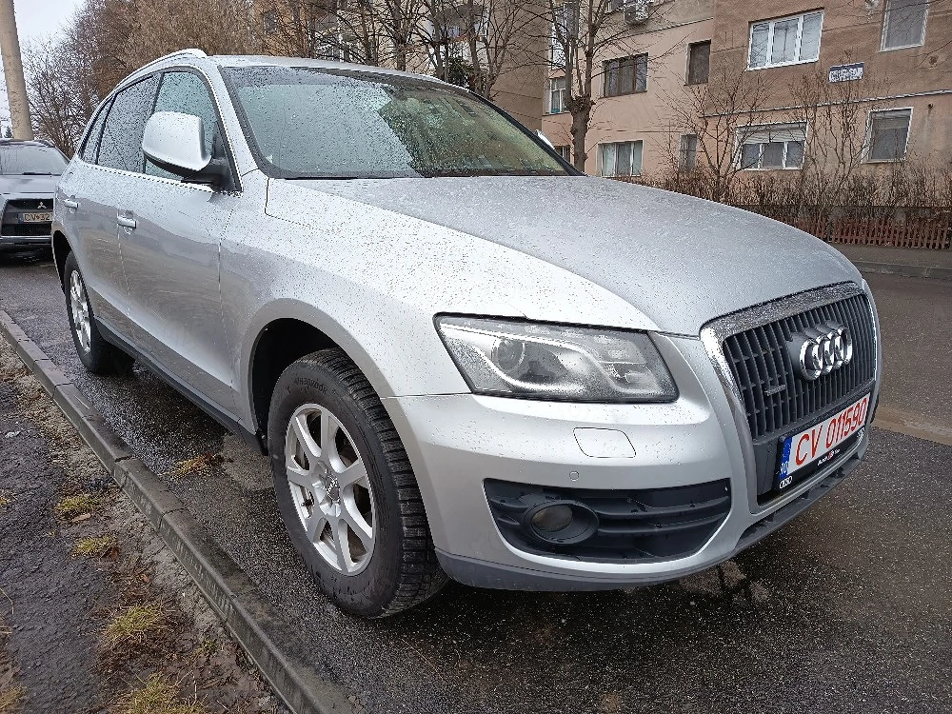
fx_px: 660
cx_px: 476
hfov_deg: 71.6
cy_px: 357
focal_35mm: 24
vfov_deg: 56.8
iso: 62
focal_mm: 5.24
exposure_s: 1/101
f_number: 1.7
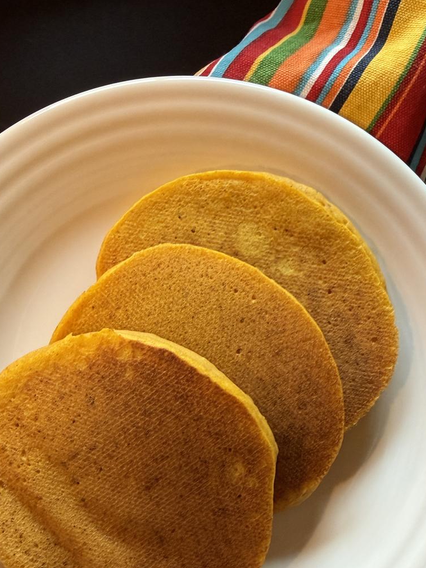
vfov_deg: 48.5
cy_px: 358
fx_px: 624
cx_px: 195
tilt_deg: -83.1
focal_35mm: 38
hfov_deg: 37.7
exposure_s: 1/60
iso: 250
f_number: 2.2
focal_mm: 2.22
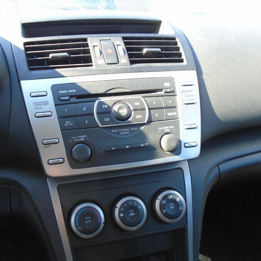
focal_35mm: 31
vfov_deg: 52.5
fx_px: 264
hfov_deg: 52.1
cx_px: 102
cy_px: 130
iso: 200
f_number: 3.2
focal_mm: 4.6
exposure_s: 1/60
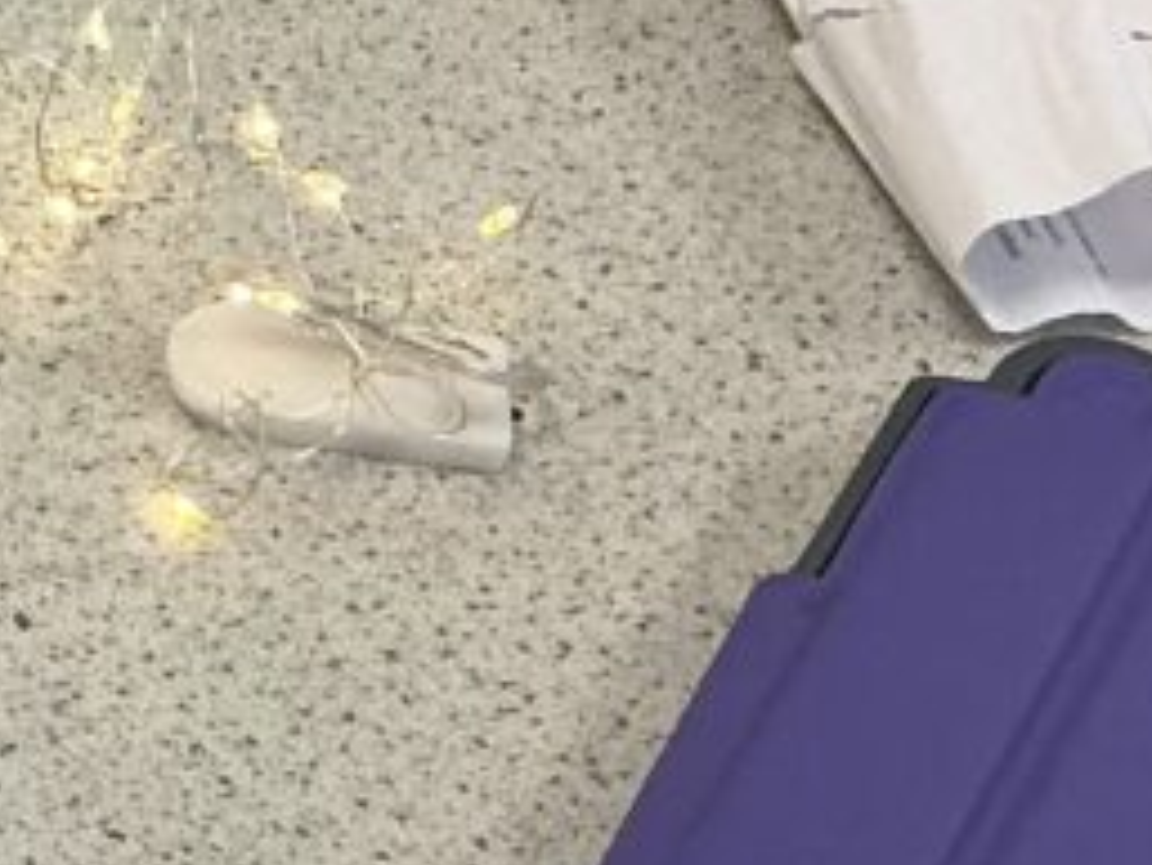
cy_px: 347
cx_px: -726
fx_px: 4728
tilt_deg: -46.4
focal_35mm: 142
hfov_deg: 12.9
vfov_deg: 10.5
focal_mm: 3
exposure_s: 1/60
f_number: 1.8
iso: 80
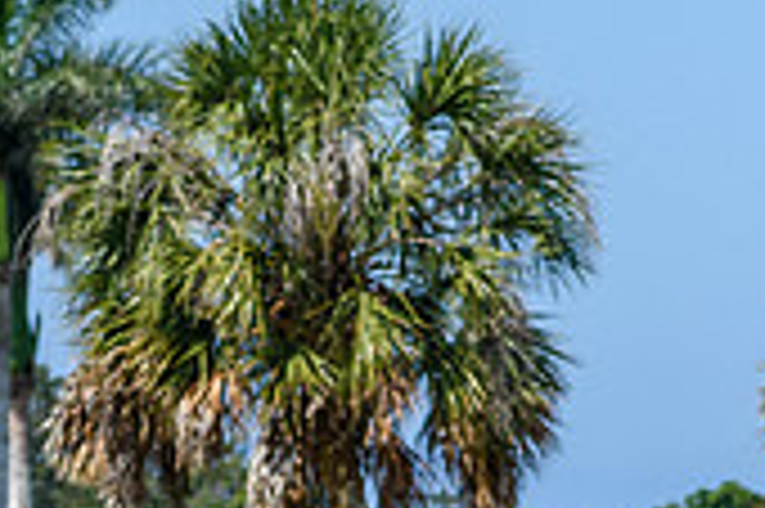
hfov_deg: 3.4
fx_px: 13056
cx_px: 297
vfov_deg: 2.2
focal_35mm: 615
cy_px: 762
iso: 200
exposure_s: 1/800
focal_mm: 120
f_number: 7.1
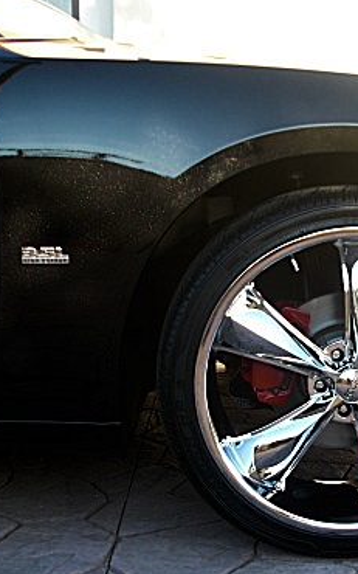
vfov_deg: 31.0
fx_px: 1031
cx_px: 251
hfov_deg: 19.6
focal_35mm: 66
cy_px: 332
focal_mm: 6.3
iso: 50
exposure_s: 1/80
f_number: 2.8
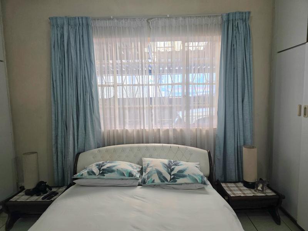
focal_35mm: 23
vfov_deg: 58.9
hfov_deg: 73.9
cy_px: 116
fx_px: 205
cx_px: 154
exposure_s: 1/101
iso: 320
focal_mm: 6.3
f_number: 1.7
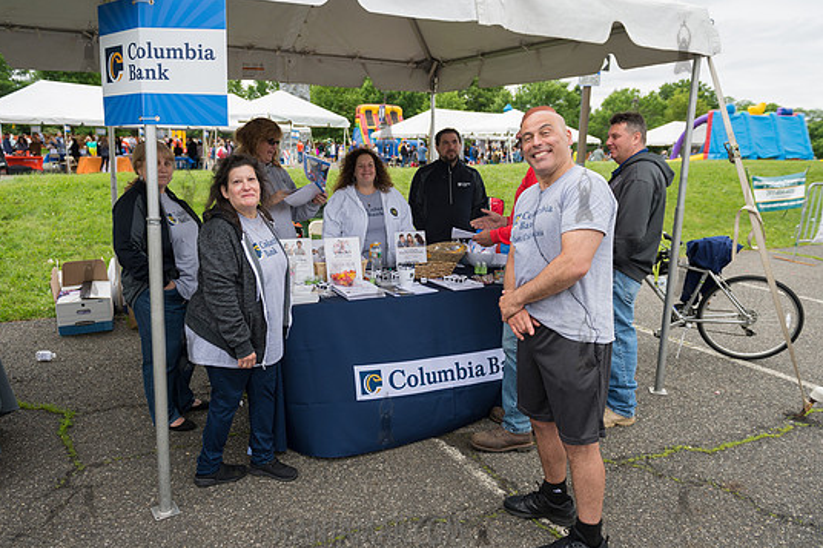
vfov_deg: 49.5
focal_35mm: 26
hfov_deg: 69.3
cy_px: 269
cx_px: 385
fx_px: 594
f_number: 3.5
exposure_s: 1/800
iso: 200
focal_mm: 24
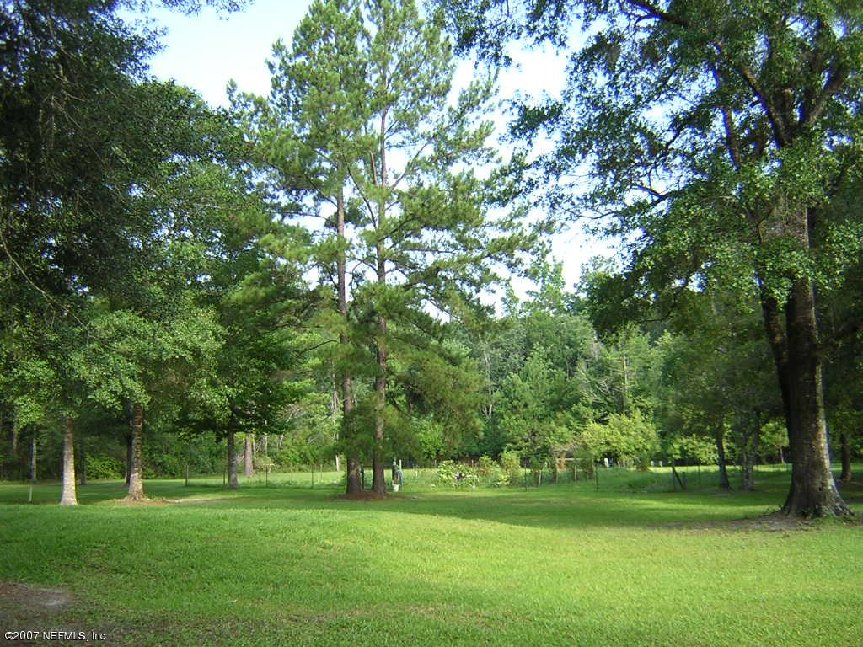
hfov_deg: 51.4
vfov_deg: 39.7
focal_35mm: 36
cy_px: 324
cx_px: 432
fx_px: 898
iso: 100
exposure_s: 1/208
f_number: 2.6
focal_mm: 4.7
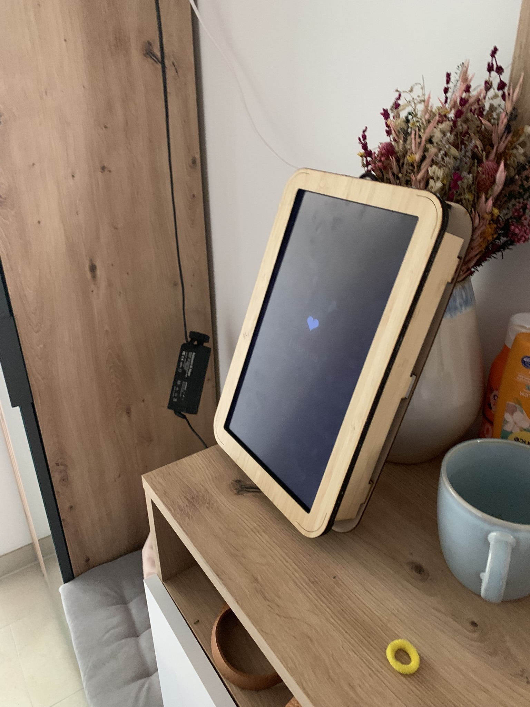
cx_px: 265
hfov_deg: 53.1
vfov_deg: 67.3
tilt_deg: -25.3
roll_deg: +0.1
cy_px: 354
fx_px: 531
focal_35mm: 26
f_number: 1.8
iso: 400
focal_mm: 4.25
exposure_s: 1/34
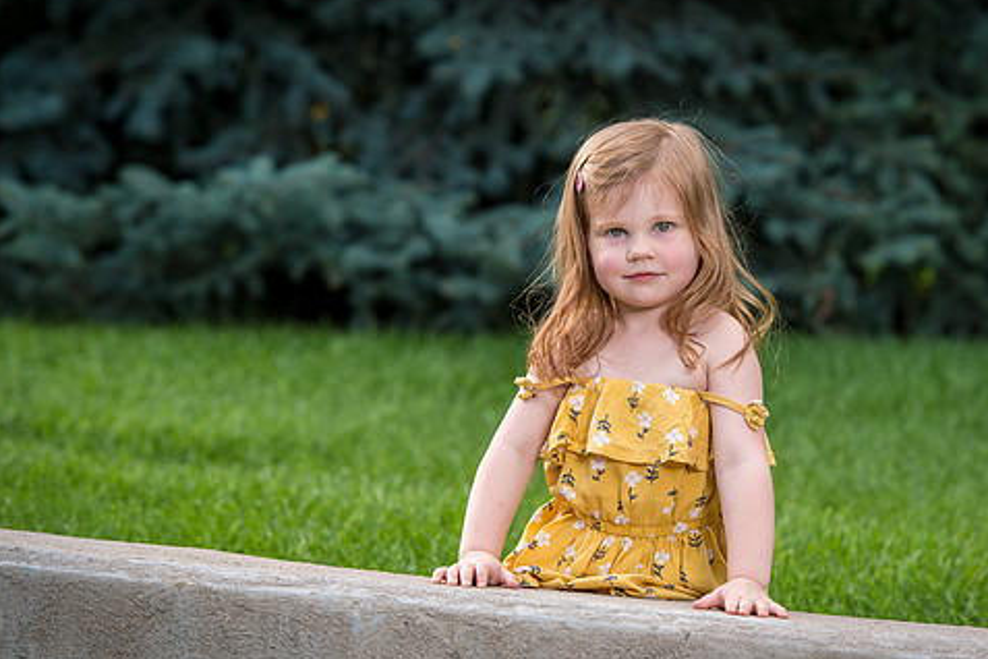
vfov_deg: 8.7
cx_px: 580
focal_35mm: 158
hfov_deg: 13.0
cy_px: 320
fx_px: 4336
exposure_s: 1/200
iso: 250
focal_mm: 130
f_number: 5
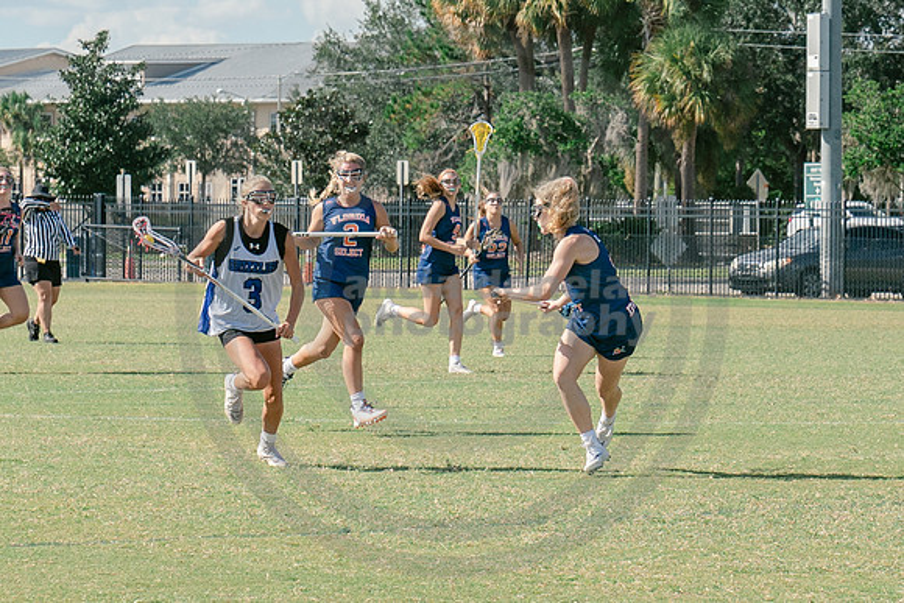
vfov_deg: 6.2
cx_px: 717
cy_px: 330
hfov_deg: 9.3
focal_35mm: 222
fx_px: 5574
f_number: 5.6
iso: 250
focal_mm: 70
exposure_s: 1/1000
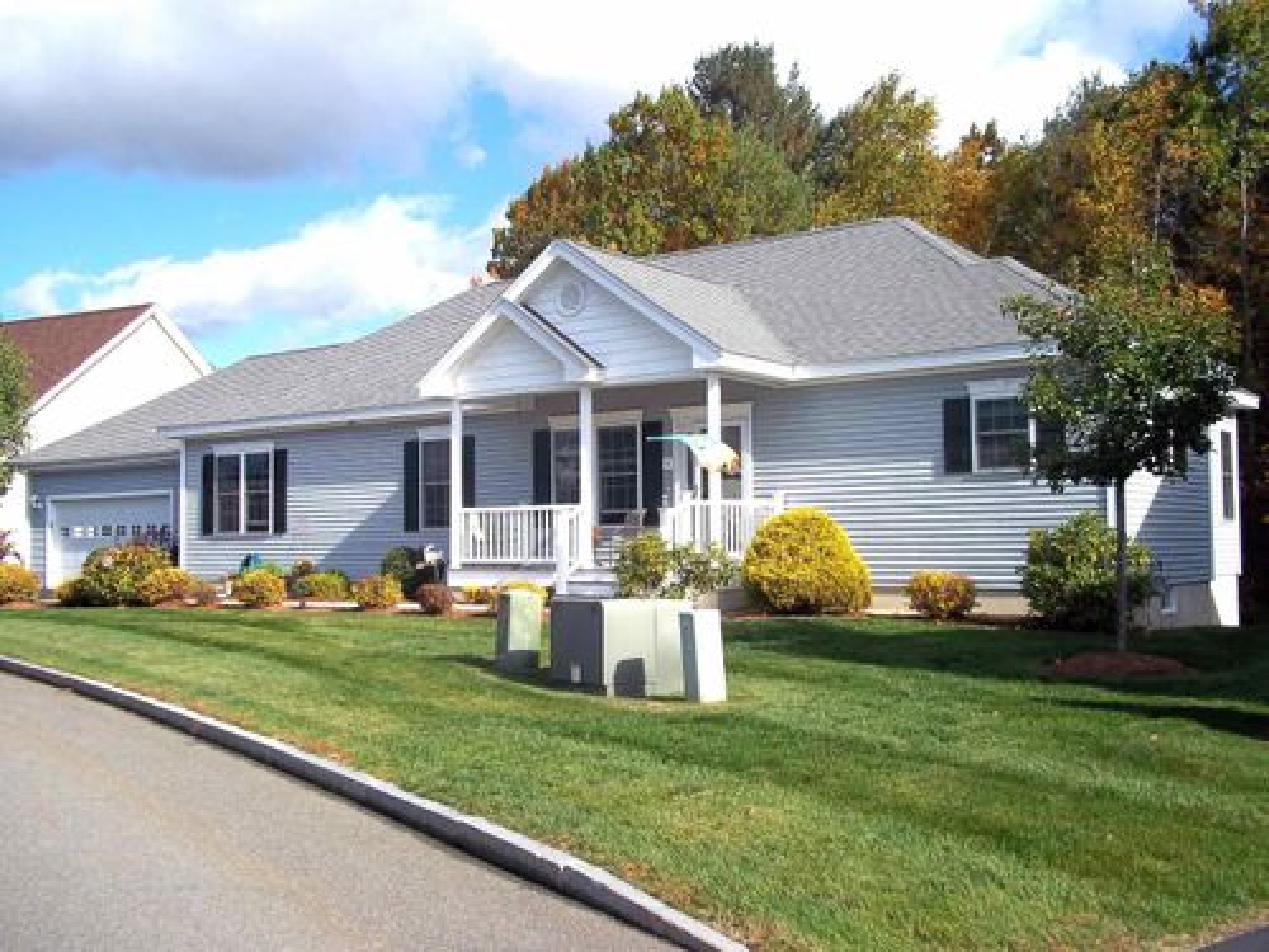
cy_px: 476
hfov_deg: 51.4
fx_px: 1320
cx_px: 634
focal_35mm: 36
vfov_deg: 39.7
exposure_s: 1/200
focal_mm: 6.5
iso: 80
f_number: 8
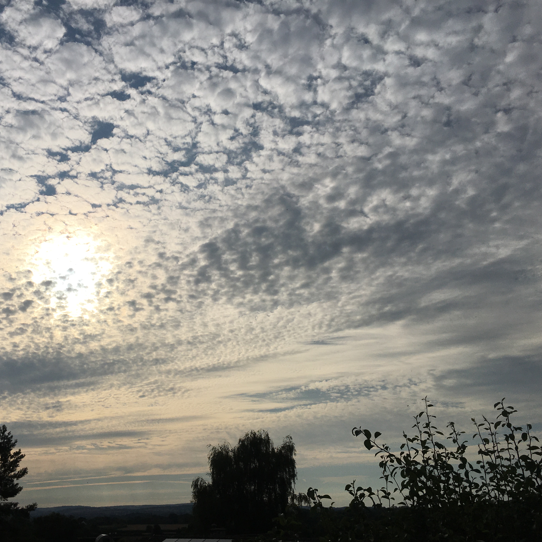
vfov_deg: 47.2
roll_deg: +0.2
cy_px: 275
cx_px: 201
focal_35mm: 35
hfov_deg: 46.8
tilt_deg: +22.5
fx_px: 620
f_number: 2.2
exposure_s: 1/10989
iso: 25
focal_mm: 4.15
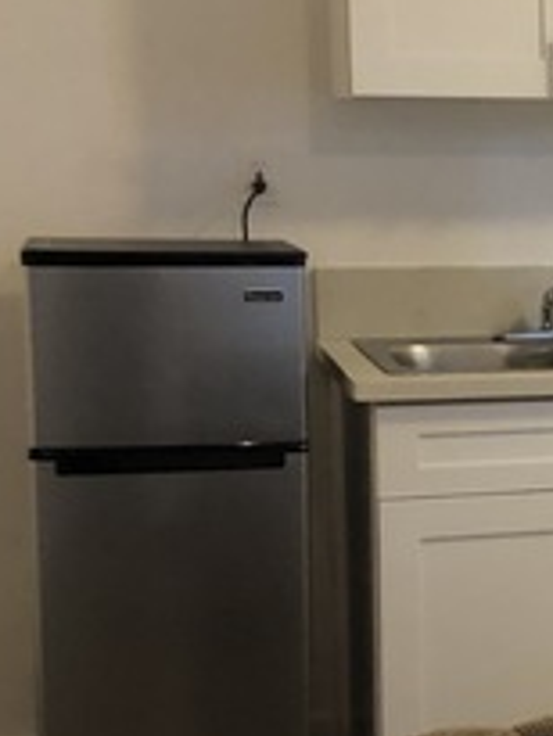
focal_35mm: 91
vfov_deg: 21.5
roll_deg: -0.4
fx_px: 1936
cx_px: 776
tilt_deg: -6.6
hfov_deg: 15.3
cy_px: 436
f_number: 1.8
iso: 100
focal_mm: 3.99
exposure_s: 1/13
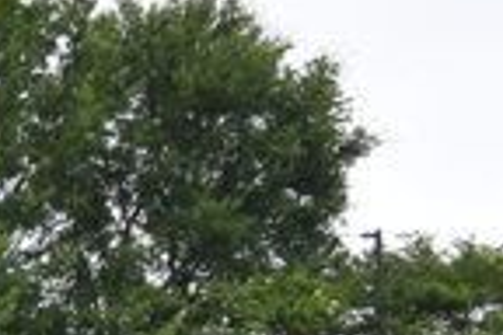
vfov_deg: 6.7
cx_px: -999
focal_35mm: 192
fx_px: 2682
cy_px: 831
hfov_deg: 8.8
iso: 360
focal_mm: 18
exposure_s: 1/250
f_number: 8
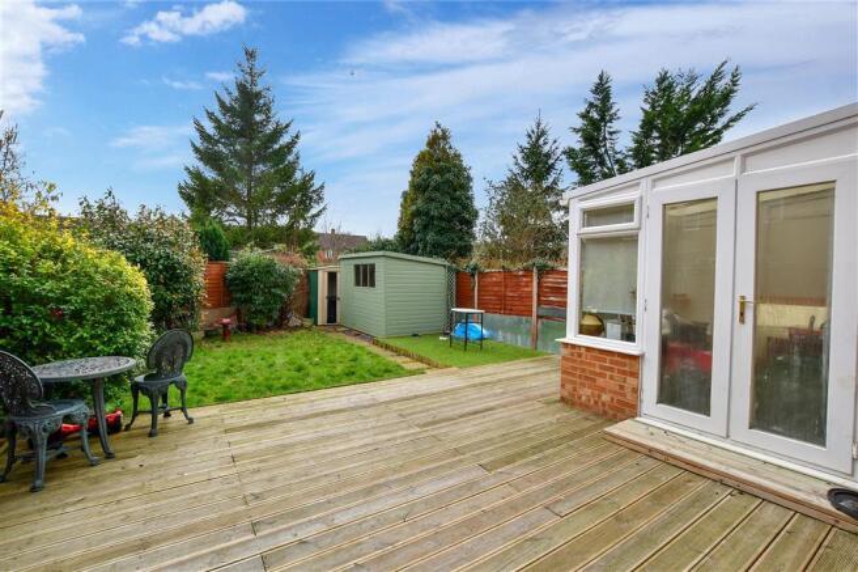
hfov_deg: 100.4
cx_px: 429
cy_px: 286
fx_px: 357
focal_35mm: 15
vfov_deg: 77.3
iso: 250
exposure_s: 1/160
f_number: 8
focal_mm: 10
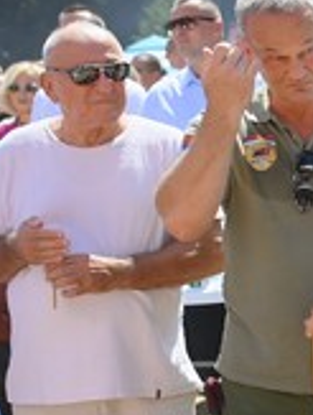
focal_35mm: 113
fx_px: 1357
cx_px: 789
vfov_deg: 17.4
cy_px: 238
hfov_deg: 10.8
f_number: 2.8
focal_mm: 24
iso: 250
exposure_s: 1/2500
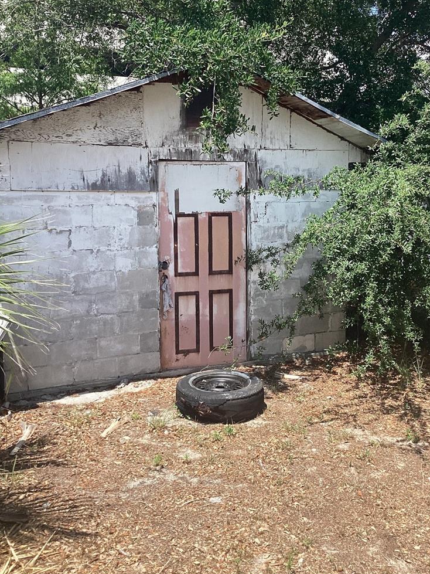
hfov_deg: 37.7
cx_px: 212
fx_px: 630
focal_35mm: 38
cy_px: 266
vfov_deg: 48.9
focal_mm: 3.3
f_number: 2.4
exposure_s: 1/806
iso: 25
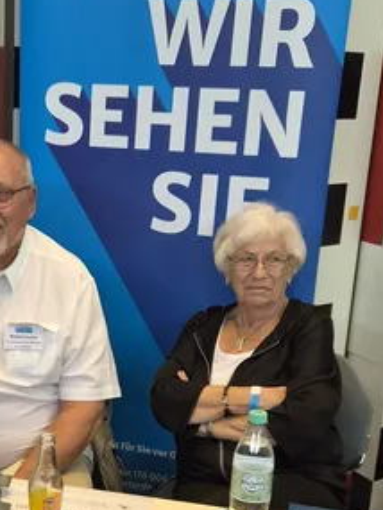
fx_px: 914
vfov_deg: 30.8
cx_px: 72
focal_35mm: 62
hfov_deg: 23.3
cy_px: 363
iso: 200
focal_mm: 5.4
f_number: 1.8
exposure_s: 1/100
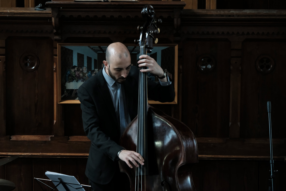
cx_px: 143
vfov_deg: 6.8
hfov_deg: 10.1
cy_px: 96
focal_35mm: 203
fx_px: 1613
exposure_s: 1/250
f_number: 5.6
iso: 6400
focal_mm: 135
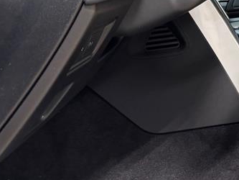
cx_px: 333
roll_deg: +0.4
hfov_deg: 21.4
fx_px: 553
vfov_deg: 18.0
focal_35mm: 80
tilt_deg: -4.6
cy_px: 3
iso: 125
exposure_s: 1/60
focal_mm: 5.96
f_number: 1.6
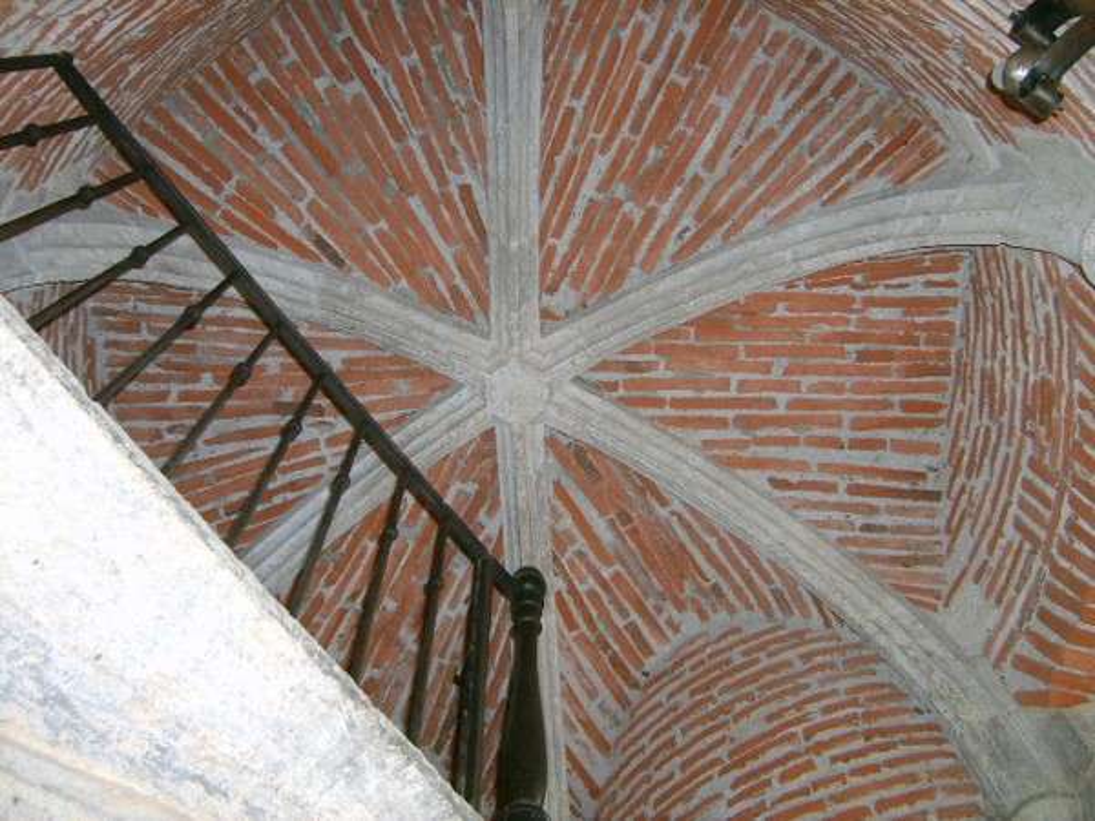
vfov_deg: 40.7
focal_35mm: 35
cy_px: 410
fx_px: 1107
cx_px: 548
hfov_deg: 52.6
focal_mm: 5.8
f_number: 2.8
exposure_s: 1/30
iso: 139
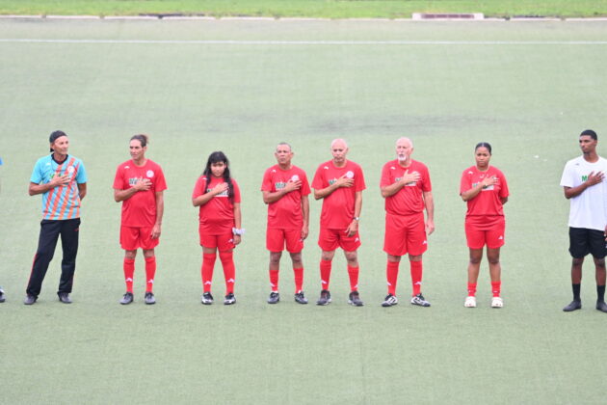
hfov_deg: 6.9
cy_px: 202
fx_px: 5058
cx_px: 304
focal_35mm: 300
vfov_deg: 4.6
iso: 1600
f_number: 3.2
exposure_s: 1/2500
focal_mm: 200
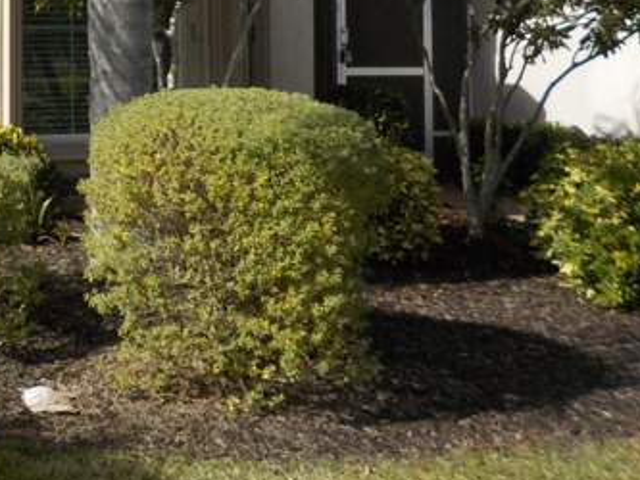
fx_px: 1332
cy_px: -38
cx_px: -86
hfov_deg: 24.9
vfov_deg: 19.6
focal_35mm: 72
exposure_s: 1/1250
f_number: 3.3
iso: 125
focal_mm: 4.1
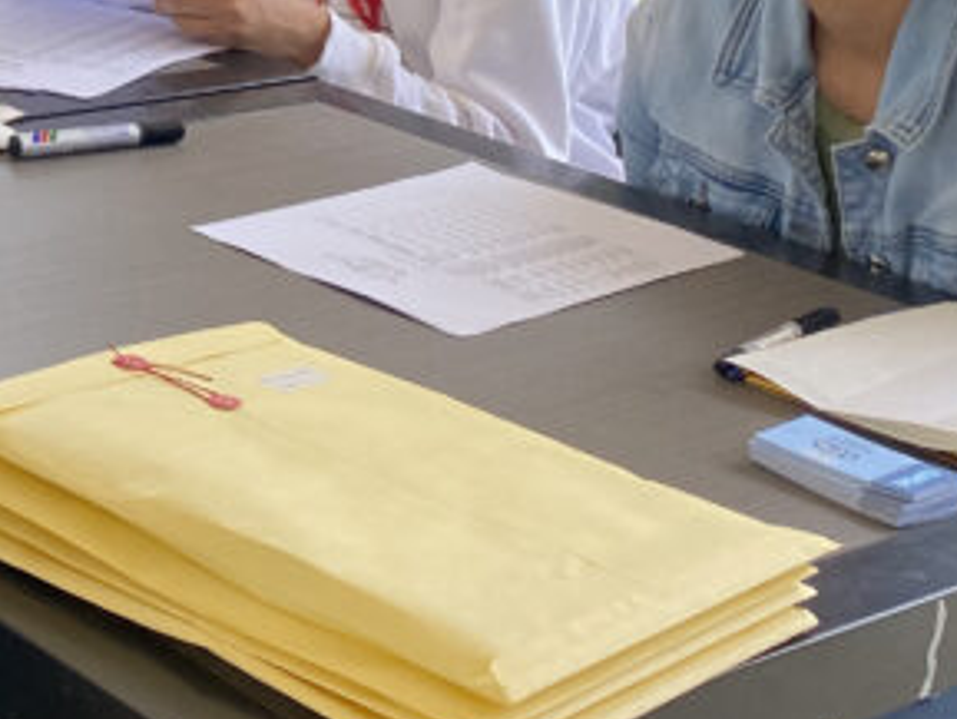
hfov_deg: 19.7
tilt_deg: -8.0
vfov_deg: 15.2
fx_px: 2545
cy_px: -242
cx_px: -268
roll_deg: -1.5
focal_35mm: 92
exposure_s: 1/122
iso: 40
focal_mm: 4.25
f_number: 1.8
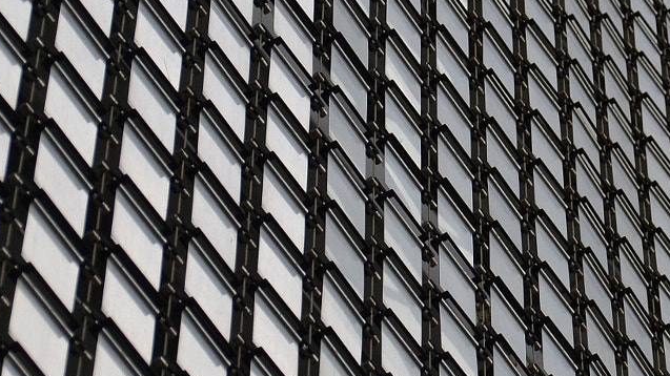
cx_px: 472
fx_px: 4067
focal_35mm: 229
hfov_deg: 9.4
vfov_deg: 5.3
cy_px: 271
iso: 400
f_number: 6.3
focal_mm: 58
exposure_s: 1/2500
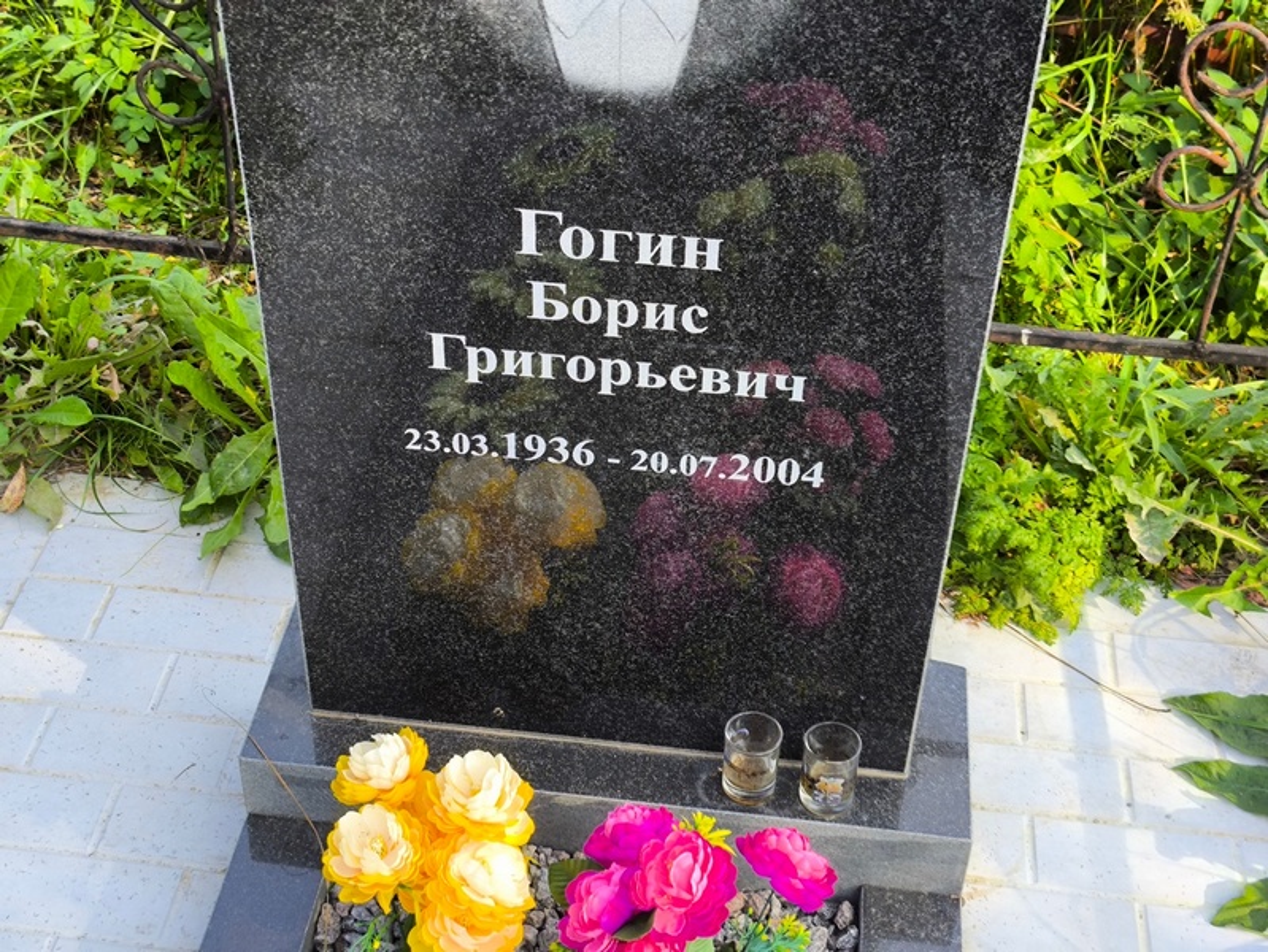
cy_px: 476
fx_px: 1832
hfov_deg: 38.2
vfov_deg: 29.1
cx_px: 634
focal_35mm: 50
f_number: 1.7
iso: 50
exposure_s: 1/187
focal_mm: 4.71
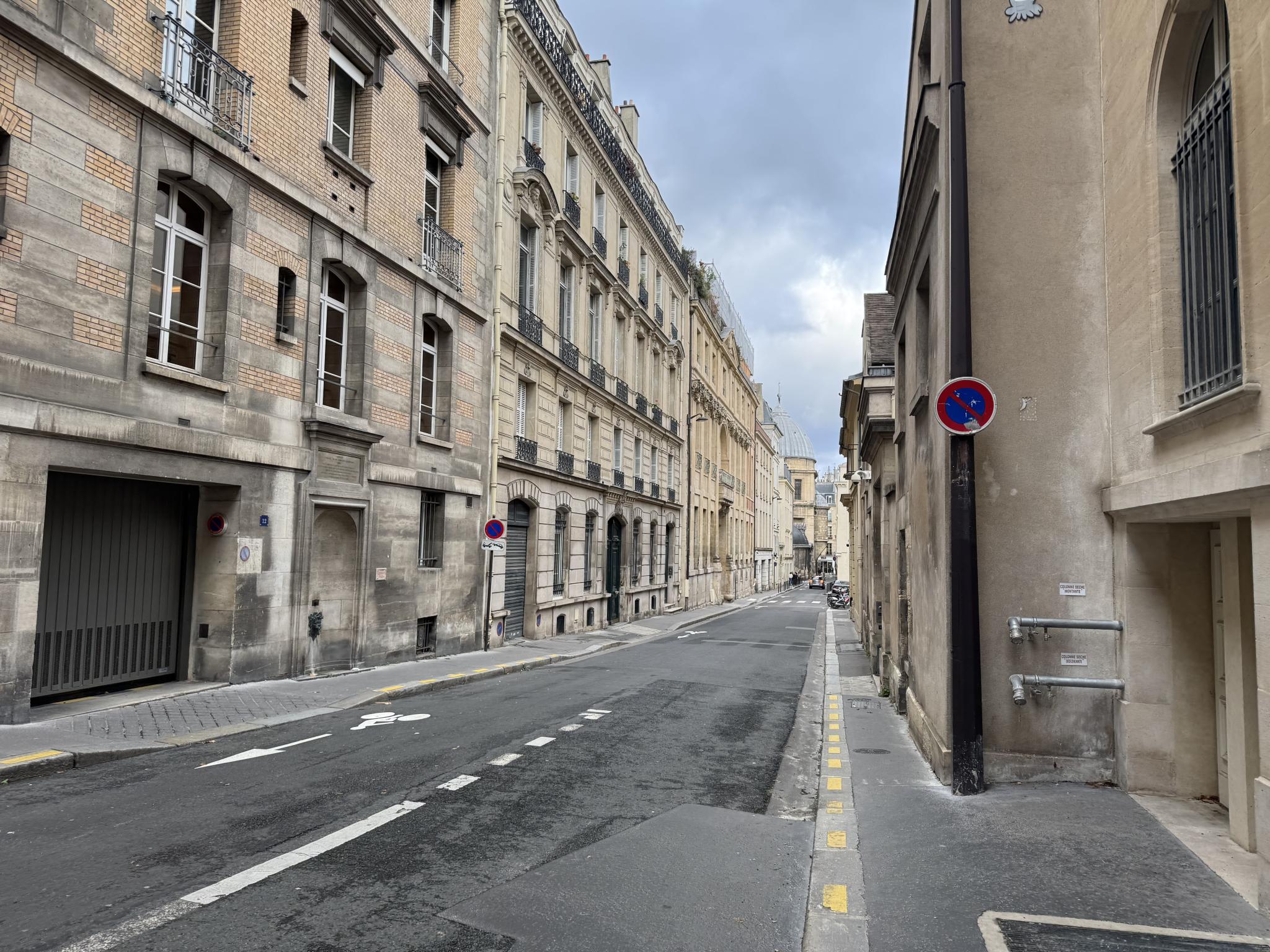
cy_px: 476
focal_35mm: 24
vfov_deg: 56.8
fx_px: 881
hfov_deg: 71.6
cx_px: 635
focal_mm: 6.76
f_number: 1.78
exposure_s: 1/514
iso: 80
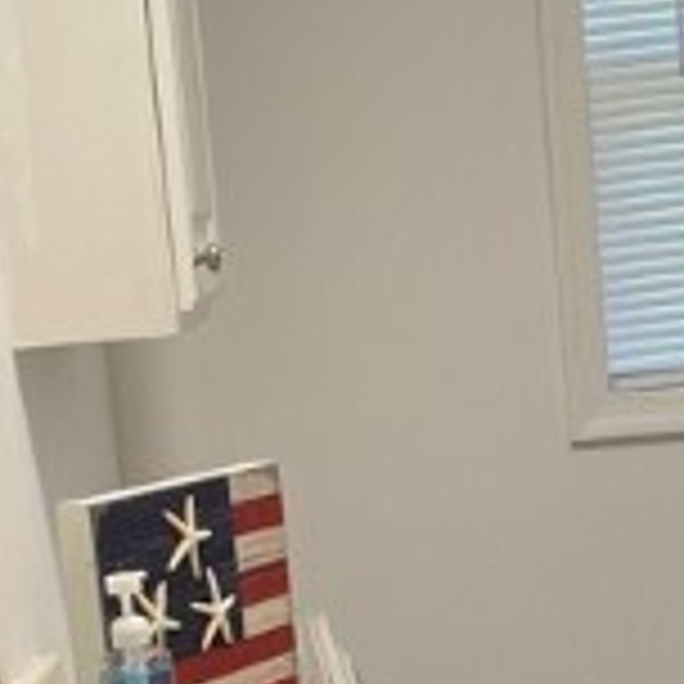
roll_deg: +5.6
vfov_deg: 14.6
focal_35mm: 116
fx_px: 2593
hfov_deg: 15.0
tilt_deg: -12.2
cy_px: 778
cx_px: 428
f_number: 1.8
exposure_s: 1/120
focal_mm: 4.25
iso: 125
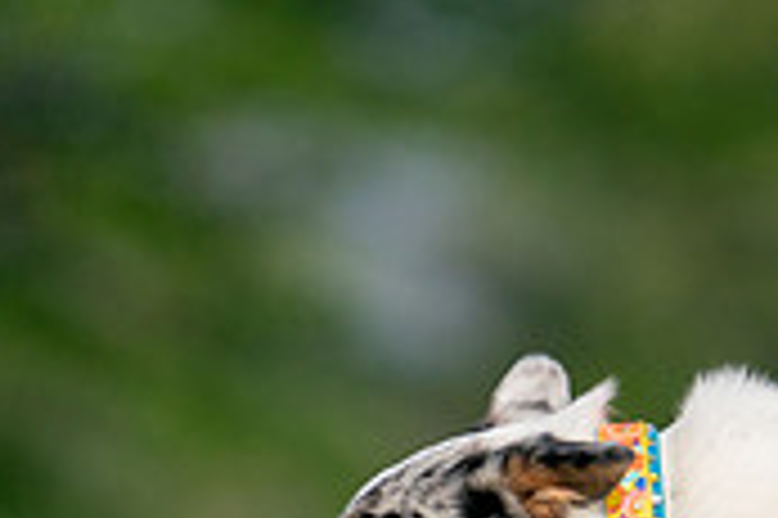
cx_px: 989
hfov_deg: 1.0
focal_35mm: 2011
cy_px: 836
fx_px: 43418
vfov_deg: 0.7
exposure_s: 1/4000
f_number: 6.3
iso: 800
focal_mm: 600
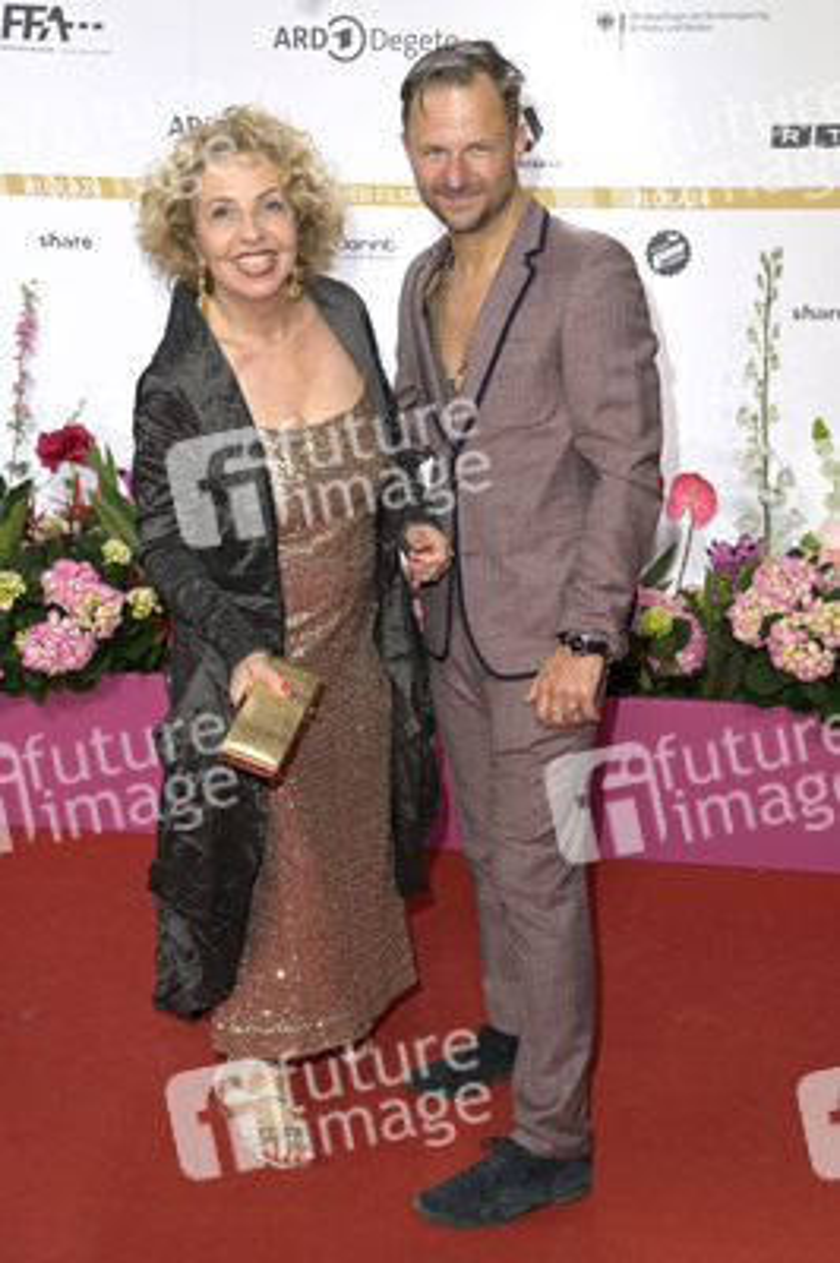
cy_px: 632
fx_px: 1753
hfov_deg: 26.9
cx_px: 420
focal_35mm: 50
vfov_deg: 39.6
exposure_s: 1/250
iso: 640
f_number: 5.6
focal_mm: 50
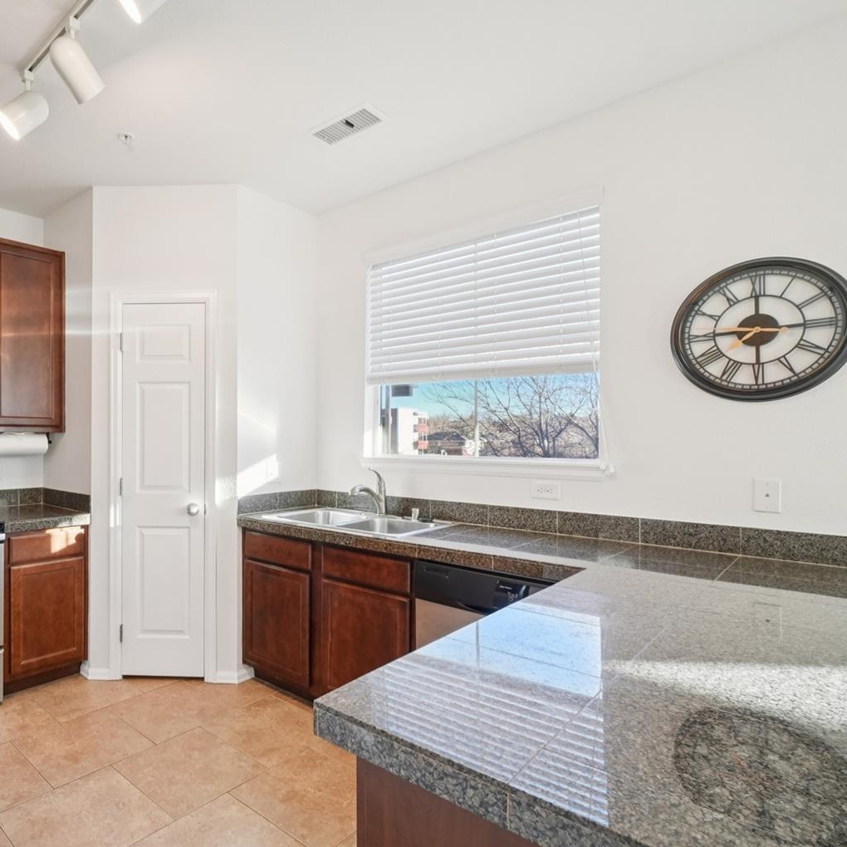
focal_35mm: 20
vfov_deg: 74.8
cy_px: 435
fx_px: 554
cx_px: 252
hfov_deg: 71.5
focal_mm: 10
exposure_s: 1/25
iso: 800
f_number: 8
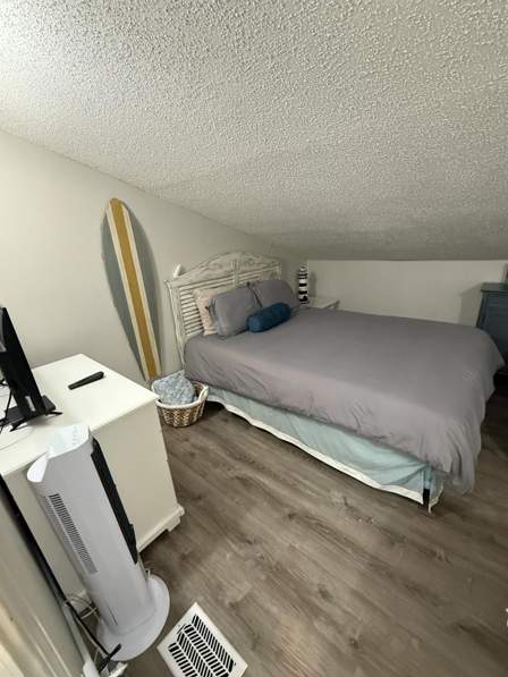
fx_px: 293
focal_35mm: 15
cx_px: 245
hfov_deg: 81.7
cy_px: 353
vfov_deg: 98.1
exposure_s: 1/60
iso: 640
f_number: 2.2
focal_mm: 2.22
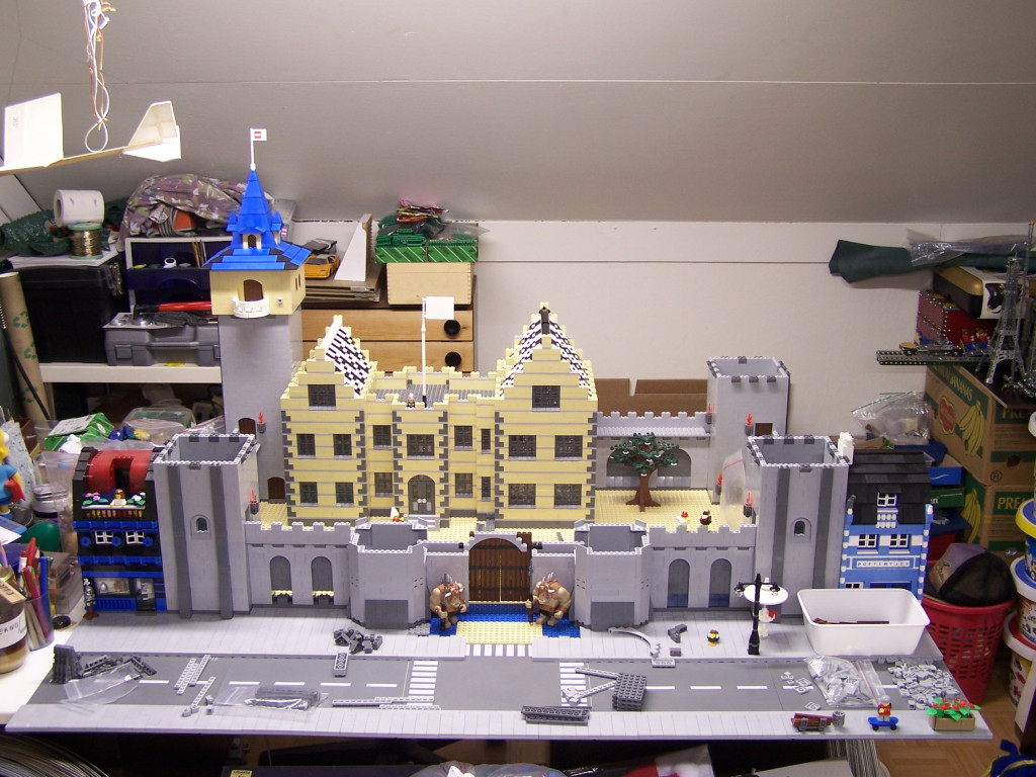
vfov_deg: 36.0
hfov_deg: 46.8
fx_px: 1197
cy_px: 388
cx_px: 518
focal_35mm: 40
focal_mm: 6.7
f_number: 2.8
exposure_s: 1/6
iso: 80
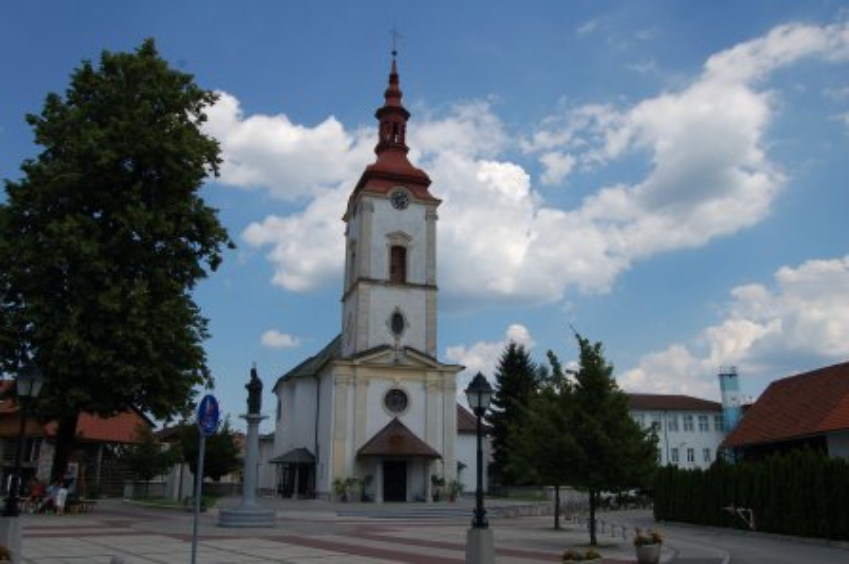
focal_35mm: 27
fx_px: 636
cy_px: 282
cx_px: 424
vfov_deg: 47.8
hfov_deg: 67.4
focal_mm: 18
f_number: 10
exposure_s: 1/400
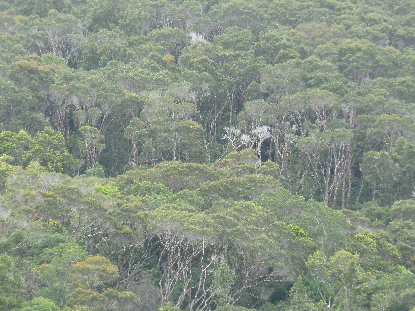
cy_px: 156
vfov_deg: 3.7
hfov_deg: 5.0
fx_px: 4783
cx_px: 208
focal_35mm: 399
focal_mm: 49.2
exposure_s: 1/60
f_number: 4.9
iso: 125
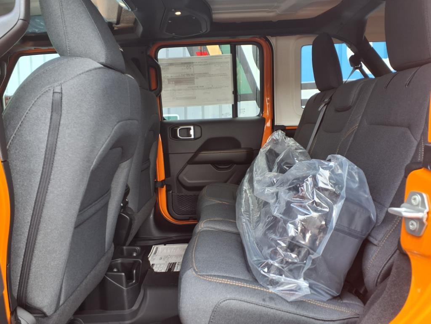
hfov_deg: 65.3
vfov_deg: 51.4
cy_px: 162
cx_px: 216
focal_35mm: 27
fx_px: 336
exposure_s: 1/60.2
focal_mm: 3.58
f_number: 1.9
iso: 40
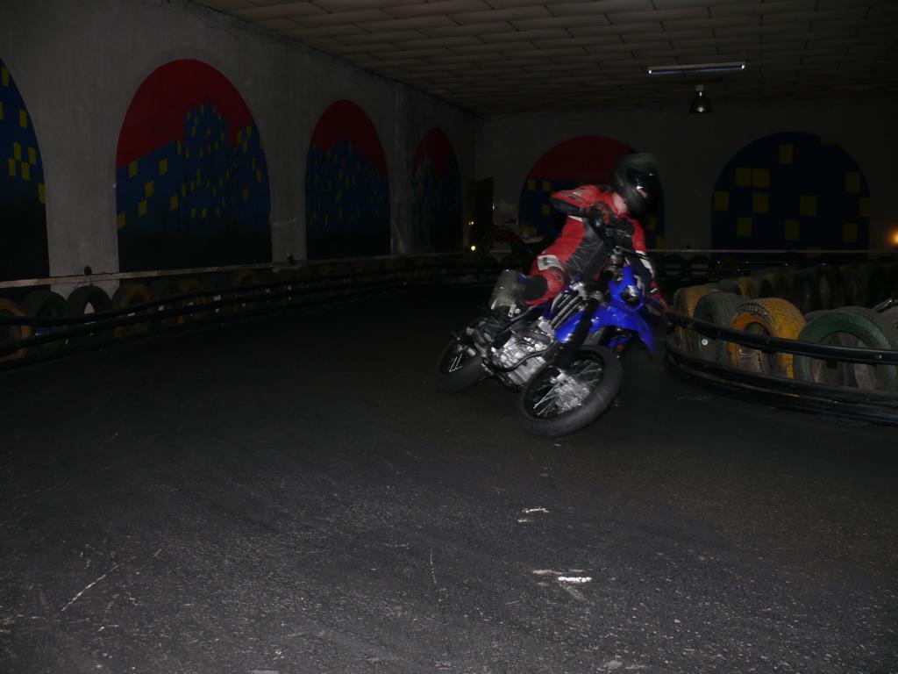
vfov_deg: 40.7
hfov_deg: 52.6
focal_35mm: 35
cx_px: 449
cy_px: 337
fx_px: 908
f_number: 2.8
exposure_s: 1/30
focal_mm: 7.4
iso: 100
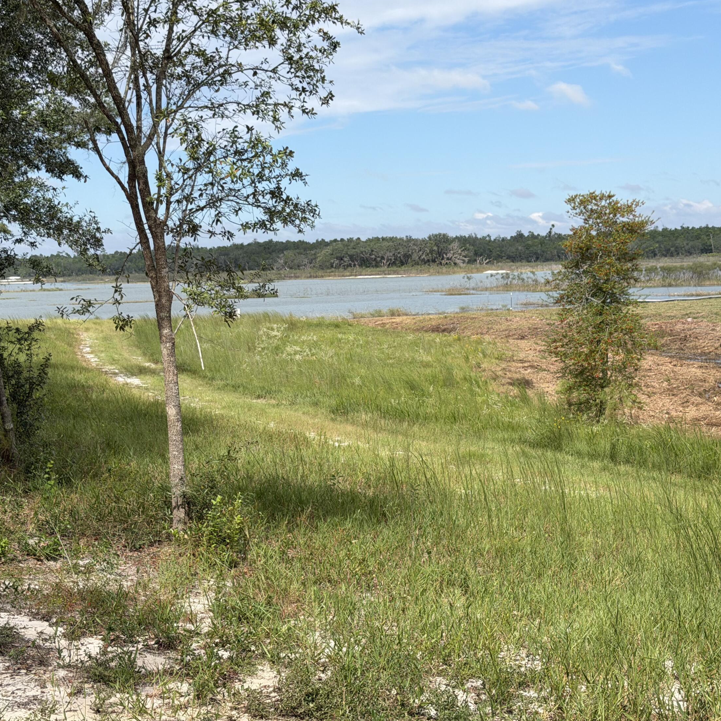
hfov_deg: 29.5
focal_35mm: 58
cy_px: 354
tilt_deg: -3.9
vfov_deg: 29.6
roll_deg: +1.5
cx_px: 318
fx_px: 1367
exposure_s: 1/7143
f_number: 1.78
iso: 80
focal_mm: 6.76
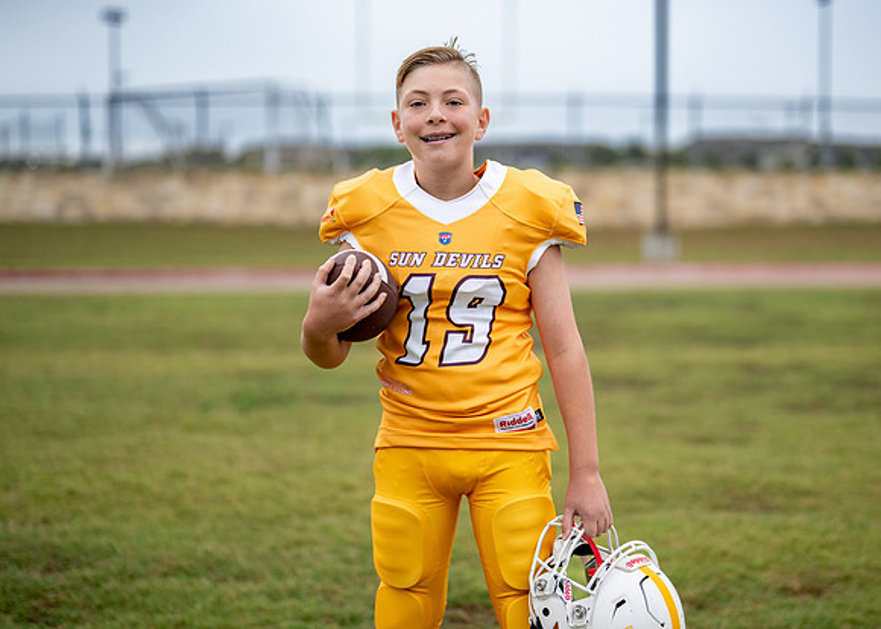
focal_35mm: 61
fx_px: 1530
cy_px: 262
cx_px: 501
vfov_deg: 23.2
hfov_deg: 32.1
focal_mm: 50
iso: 320
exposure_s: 1/1600
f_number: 1.2
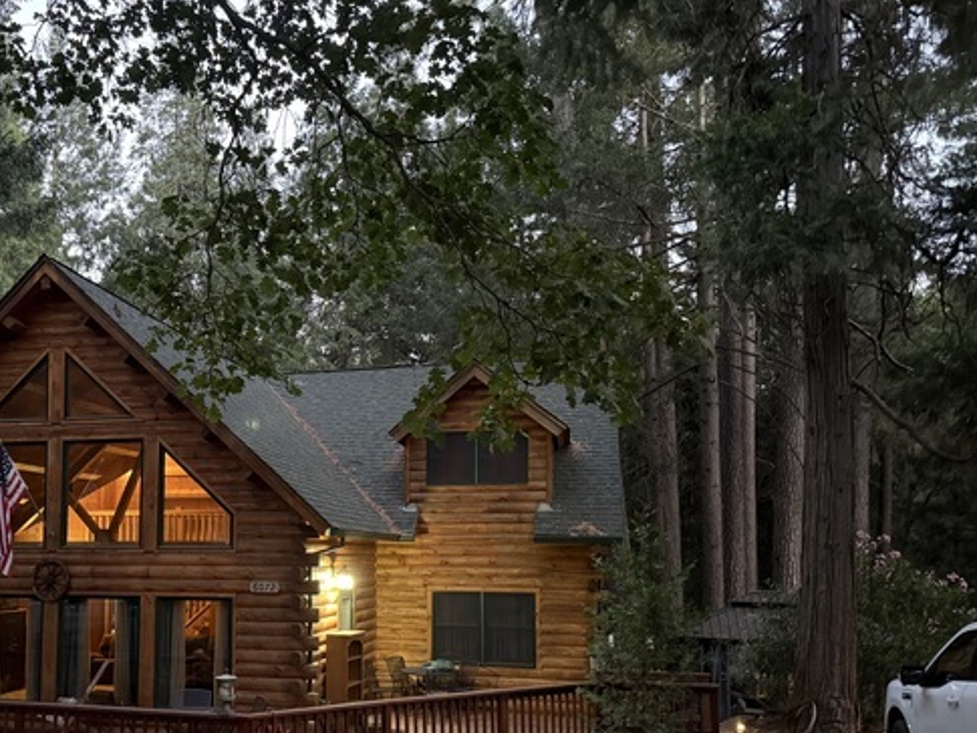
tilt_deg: +3.7
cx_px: 309
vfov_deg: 42.3
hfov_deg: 54.0
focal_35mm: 33
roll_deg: -0.3
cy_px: 499
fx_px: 932
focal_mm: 6.76
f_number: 1.78
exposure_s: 1/30
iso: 1600
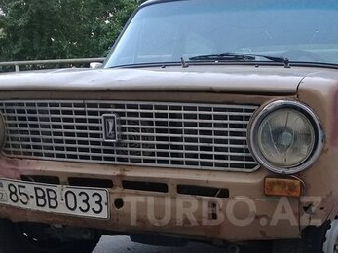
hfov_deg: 32.5
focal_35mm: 59
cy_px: 211
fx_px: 576
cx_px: 222
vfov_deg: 24.3
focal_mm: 3.3
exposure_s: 1/133
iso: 50
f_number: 2.2
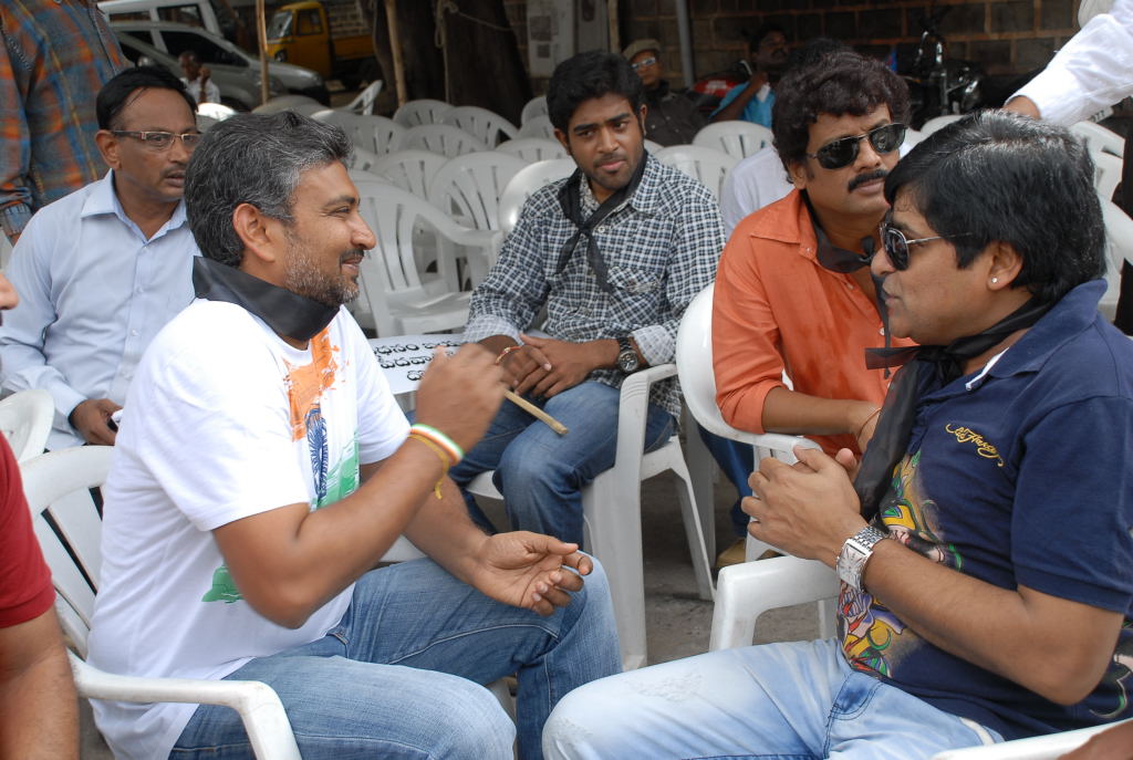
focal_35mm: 48
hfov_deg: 41.0
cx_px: 566
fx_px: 1514
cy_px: 380
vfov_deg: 28.2
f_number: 5.6
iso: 200
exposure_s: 1/160
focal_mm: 32
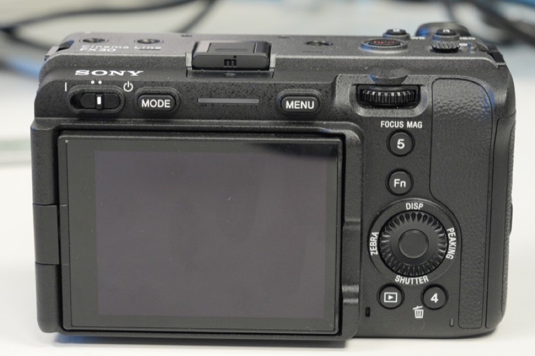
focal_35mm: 105
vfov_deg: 13.0
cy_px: 178
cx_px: 268
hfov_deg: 19.5
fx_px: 1559
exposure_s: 1/40
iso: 2000
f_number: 8
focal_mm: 70
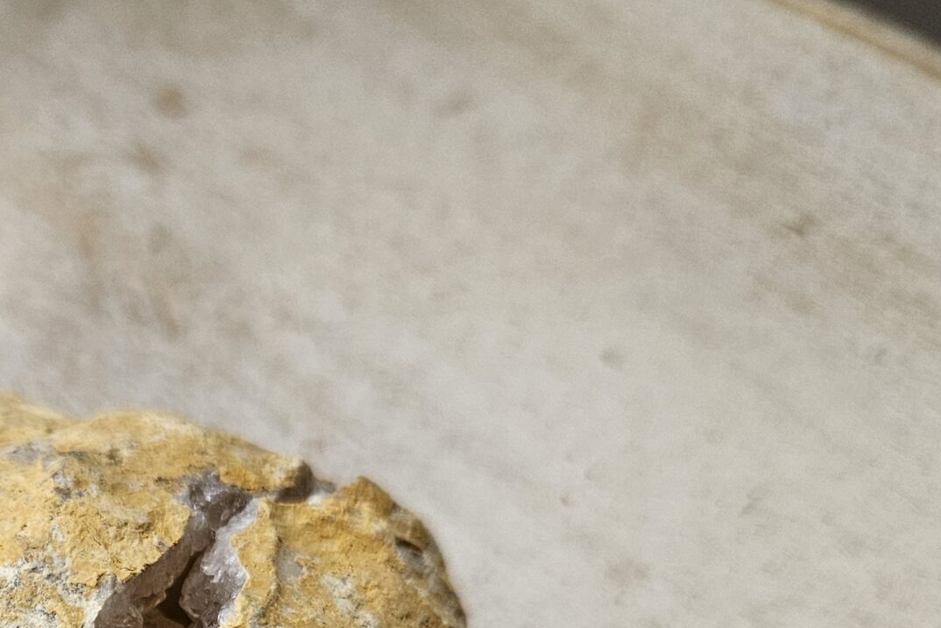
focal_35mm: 57
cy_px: 762
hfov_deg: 32.4
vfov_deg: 21.9
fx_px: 1490
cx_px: 14
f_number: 1.8
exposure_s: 1/100
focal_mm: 5.4
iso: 125
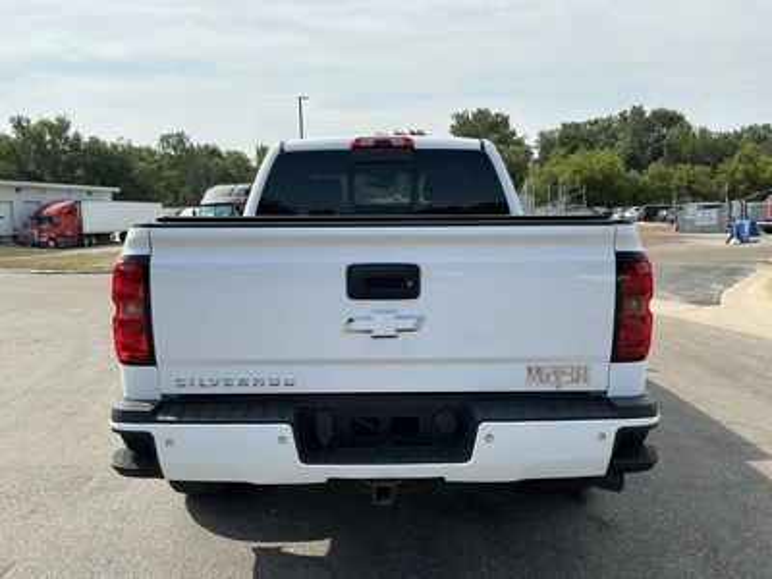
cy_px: 290
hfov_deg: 63.4
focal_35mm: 28
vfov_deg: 49.7
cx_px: 386
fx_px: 624
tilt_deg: -4.9
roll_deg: +3.5
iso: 25
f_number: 1.8
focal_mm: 3
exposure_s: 1/1984
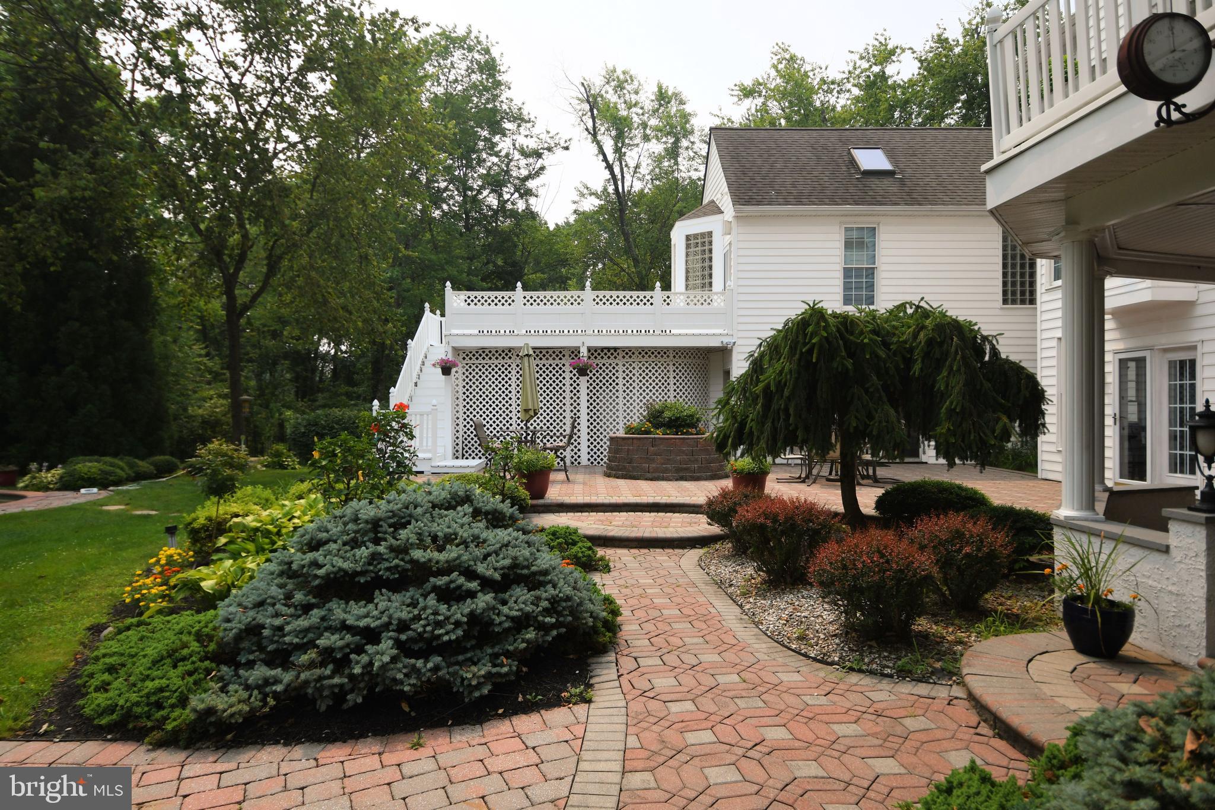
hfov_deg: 81.2
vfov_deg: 59.5
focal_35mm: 21
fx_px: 709
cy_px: 405
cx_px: 608
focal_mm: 14
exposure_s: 1/2000
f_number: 4.5
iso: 250
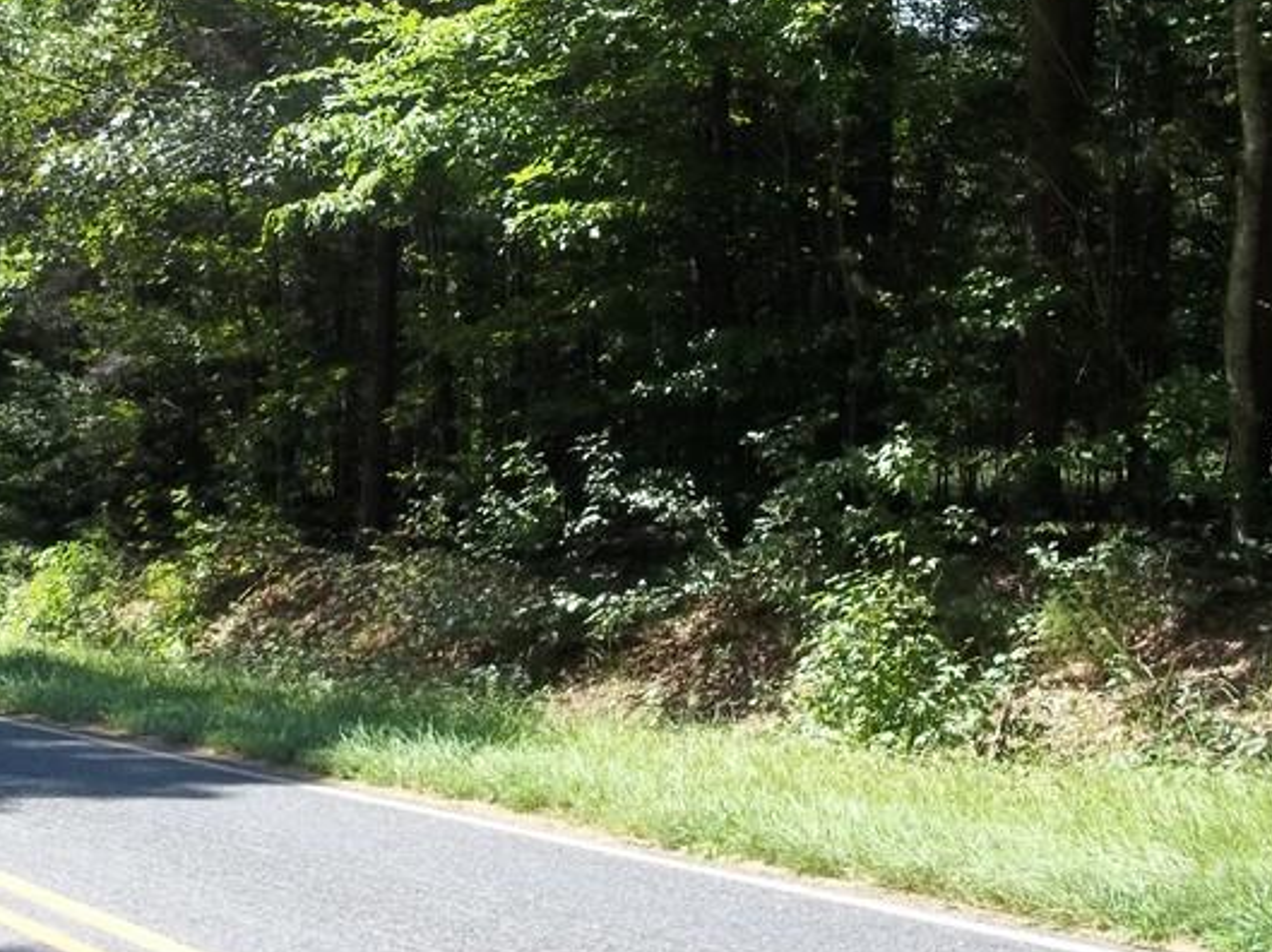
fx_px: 2277
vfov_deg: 23.6
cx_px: 531
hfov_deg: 31.2
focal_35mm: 62
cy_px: 426
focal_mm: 5.7
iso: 64
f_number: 2.9
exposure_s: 1/320
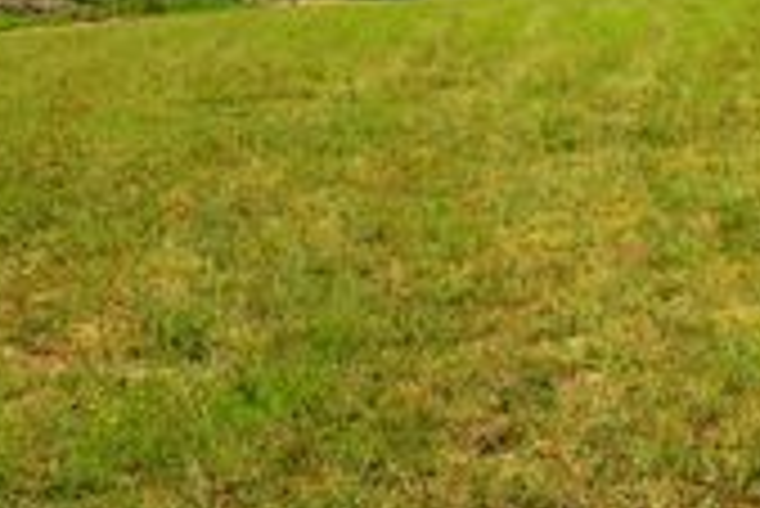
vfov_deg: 21.2
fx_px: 1289
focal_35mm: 61
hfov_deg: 32.0
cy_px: -47
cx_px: 607
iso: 400
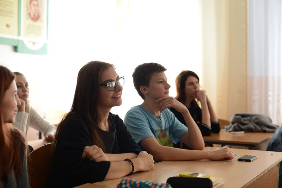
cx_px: 141
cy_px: 94
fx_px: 392
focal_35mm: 50
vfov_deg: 27.0
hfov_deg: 39.6
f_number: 3.2
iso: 320
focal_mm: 50
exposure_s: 1/200
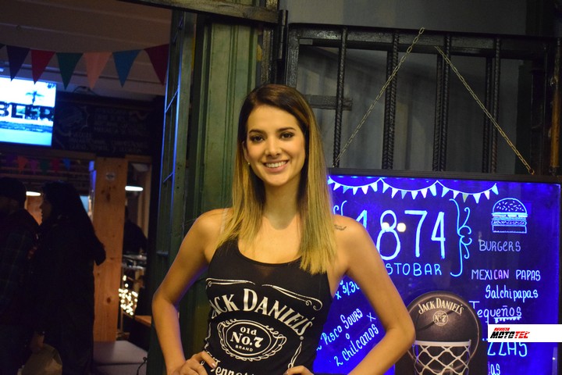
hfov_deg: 36.9
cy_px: 188
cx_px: 281
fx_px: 843
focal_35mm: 54
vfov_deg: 25.1
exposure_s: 1/40
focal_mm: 36
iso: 6400
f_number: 4.8
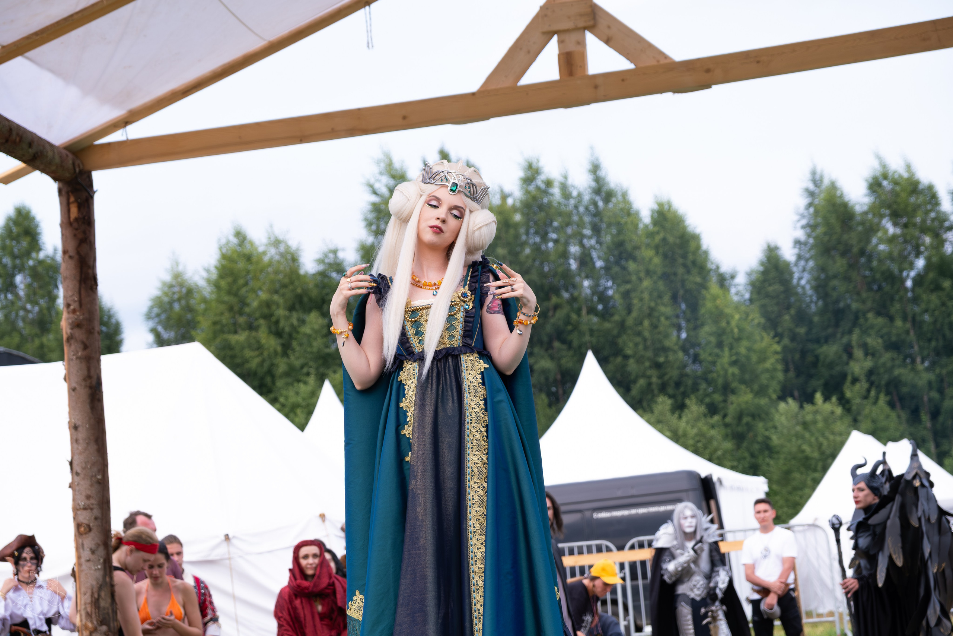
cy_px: 318
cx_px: 476
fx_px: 2197
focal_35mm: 83
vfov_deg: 16.5
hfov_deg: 24.5
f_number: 4
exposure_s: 1/800
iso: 320
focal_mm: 55
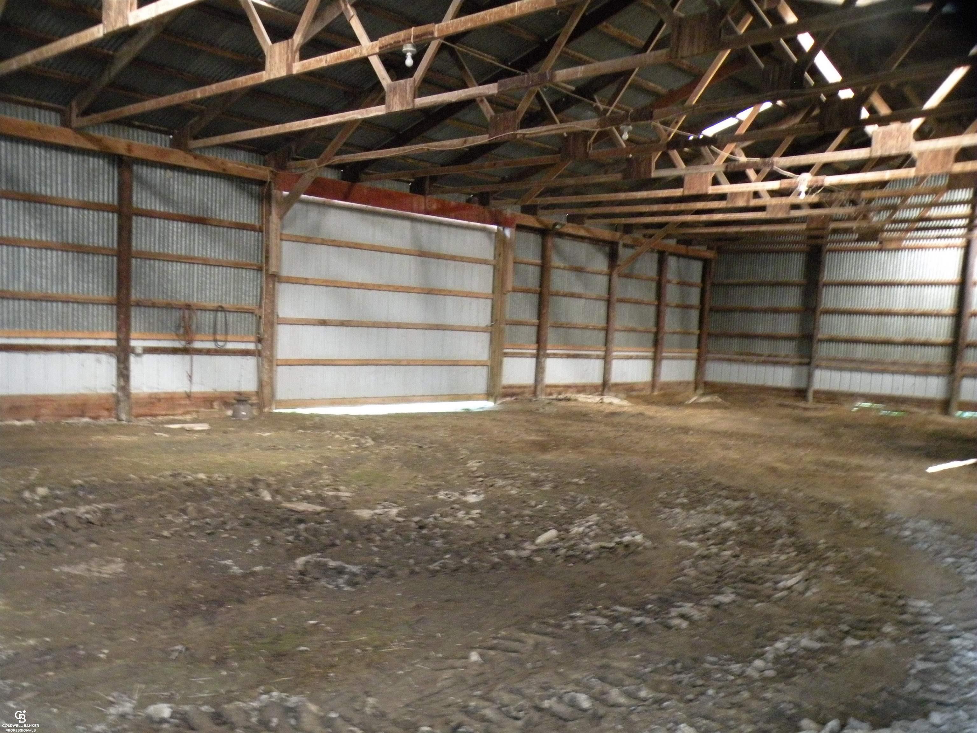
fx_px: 931
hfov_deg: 55.4
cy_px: 366
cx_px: 488
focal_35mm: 33
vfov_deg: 42.9
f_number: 3.2
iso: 400
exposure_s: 1/12.2
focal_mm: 5.8
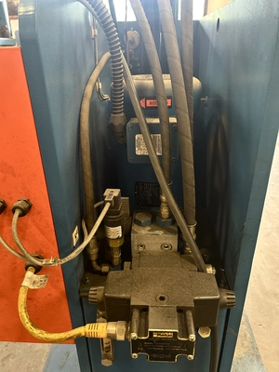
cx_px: 140
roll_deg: +0.0
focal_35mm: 26
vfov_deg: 67.3
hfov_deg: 53.1
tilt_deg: -25.4
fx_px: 279
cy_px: 186
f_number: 1.5
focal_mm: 5.7
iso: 400
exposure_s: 1/40
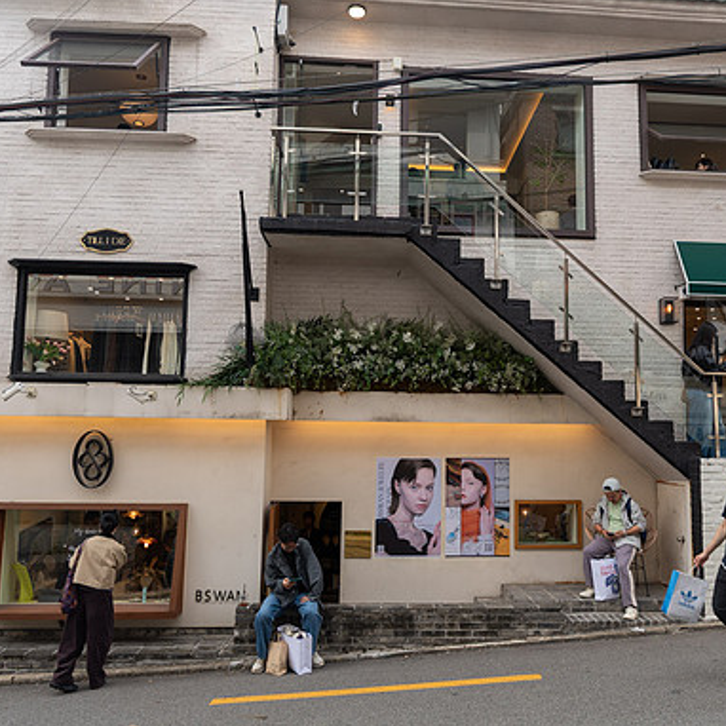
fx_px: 736
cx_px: 422
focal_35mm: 31
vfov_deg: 52.5
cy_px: 364
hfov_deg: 52.3
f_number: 3.5
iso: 64
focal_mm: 24
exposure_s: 1/160
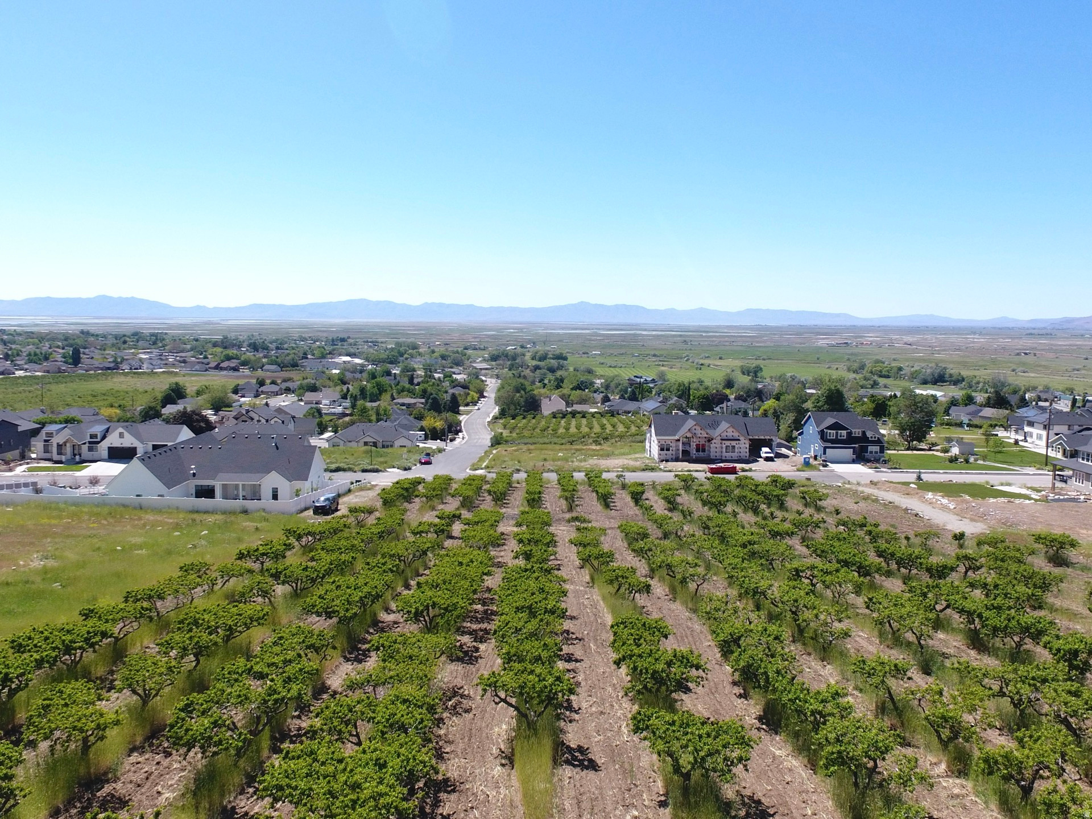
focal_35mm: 20
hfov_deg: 81.7
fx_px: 631
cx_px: 546
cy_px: 410
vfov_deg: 66.0
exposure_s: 1/636
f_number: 2.8
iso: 100
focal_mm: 3.61
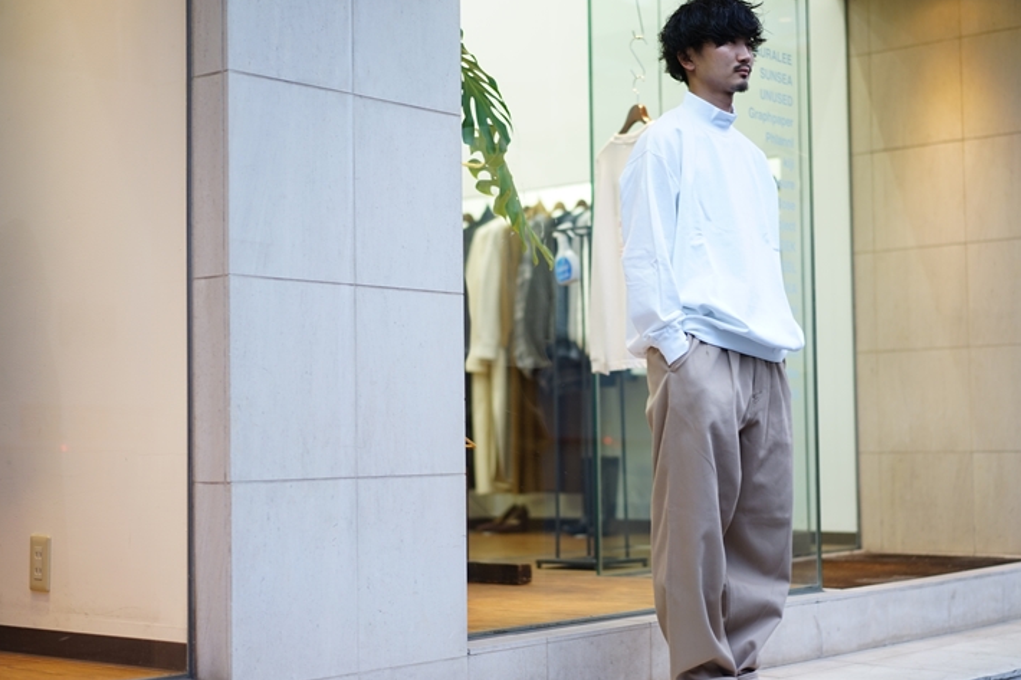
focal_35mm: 62
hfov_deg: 32.4
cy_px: 330
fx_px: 1758
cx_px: 565
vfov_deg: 21.9
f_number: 1.8
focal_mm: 55
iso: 160
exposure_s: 1/60
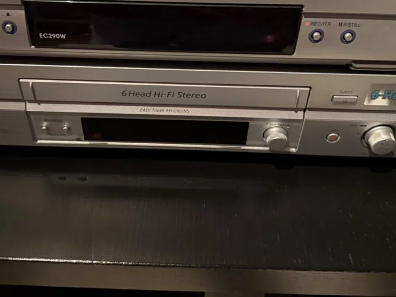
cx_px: 179
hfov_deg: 51.3
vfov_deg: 38.8
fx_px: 412
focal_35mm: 36
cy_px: 81
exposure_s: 1/25
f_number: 1.78
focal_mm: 6.76
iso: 1000
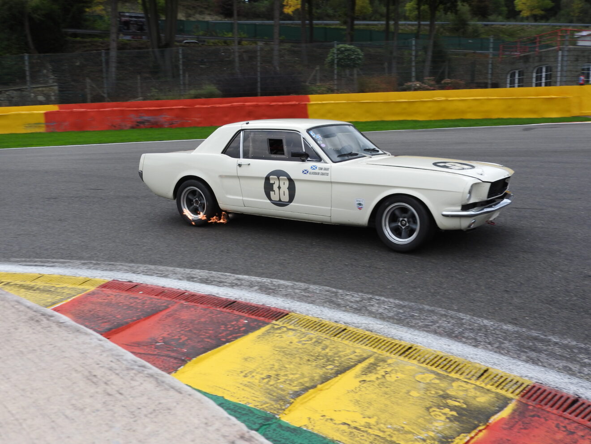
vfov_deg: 42.9
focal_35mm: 33
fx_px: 563
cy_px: 222
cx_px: 296
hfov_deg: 55.4
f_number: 3.6
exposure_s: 1/400
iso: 100
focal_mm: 5.9
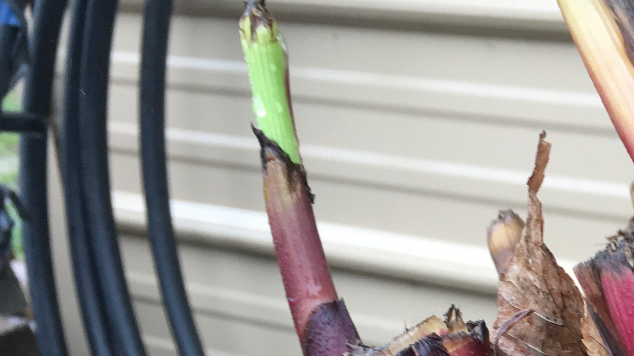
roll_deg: -2.0
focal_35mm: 84
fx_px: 1412
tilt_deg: -27.6
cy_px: 593
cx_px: 807
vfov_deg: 13.3
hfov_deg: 22.8
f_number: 2.2
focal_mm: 4.15
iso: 32
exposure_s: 1/120
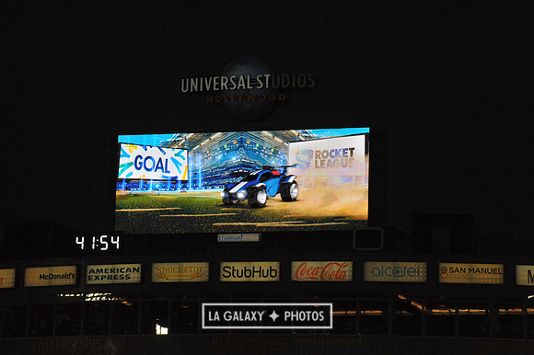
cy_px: 178
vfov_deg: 10.1
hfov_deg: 15.2
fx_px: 2001
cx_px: 267
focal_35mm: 135
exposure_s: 1/1000
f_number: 16
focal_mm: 135
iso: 5000
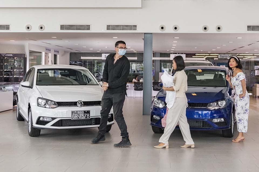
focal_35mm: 36
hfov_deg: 53.1
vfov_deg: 36.9
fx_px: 259
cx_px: 130
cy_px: 86
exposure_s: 1/250
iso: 1250
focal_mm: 36
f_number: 11
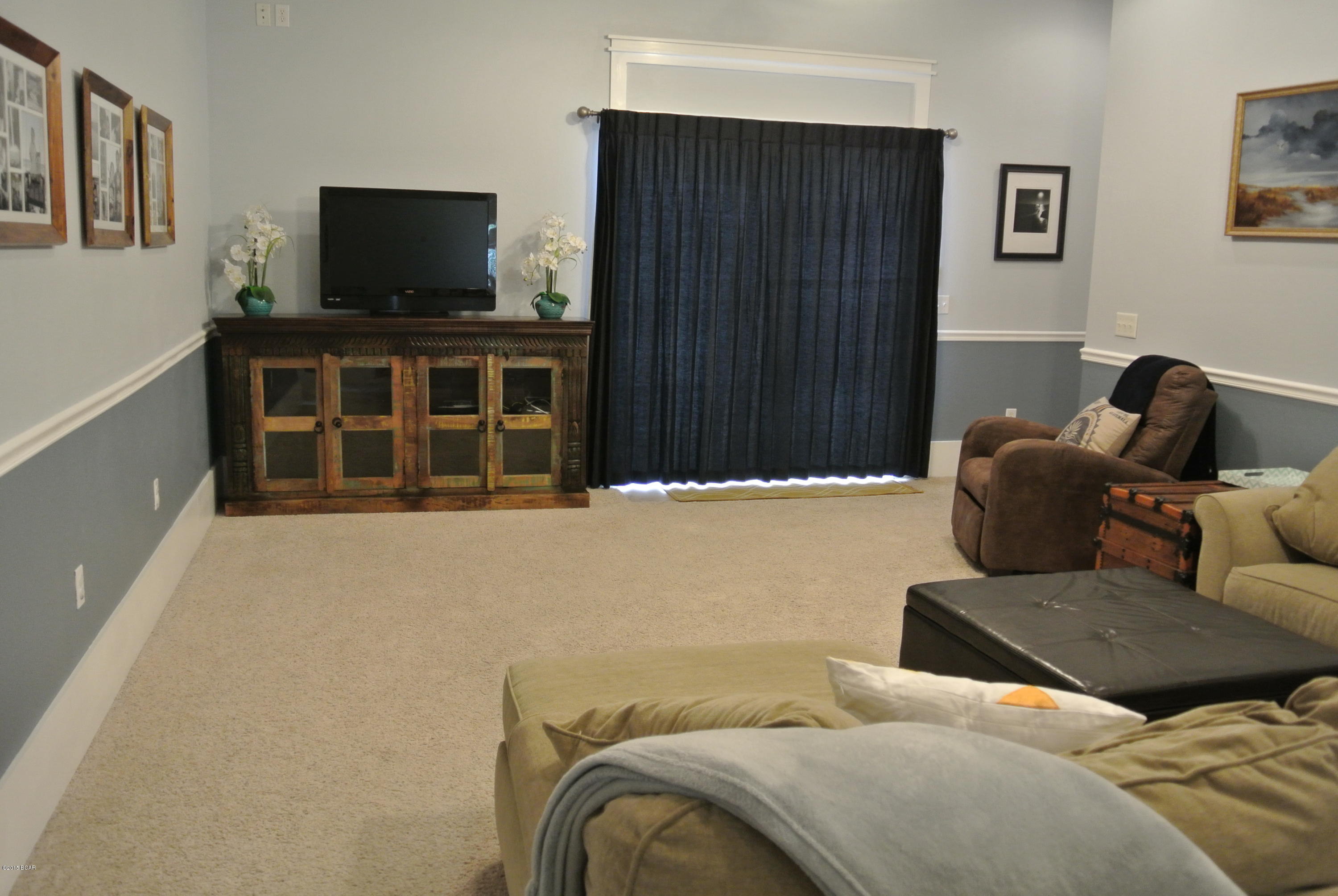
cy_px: 448
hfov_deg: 63.6
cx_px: 669
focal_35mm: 29
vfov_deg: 45.1
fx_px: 1079
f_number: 3.5
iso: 500
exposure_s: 1/30
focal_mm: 11
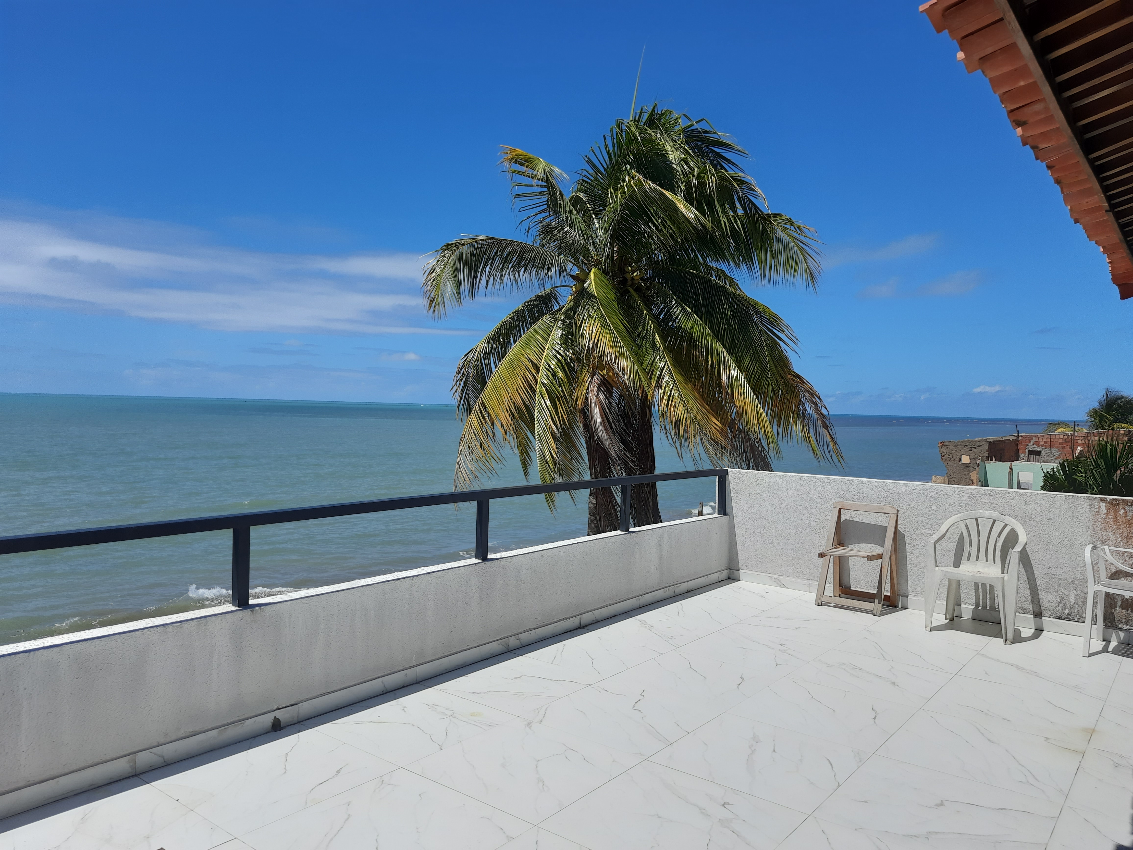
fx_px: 786
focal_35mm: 24
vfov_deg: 56.8
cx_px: 566
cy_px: 425
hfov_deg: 71.6
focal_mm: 5.23
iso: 20
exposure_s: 1/2092
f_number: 1.8
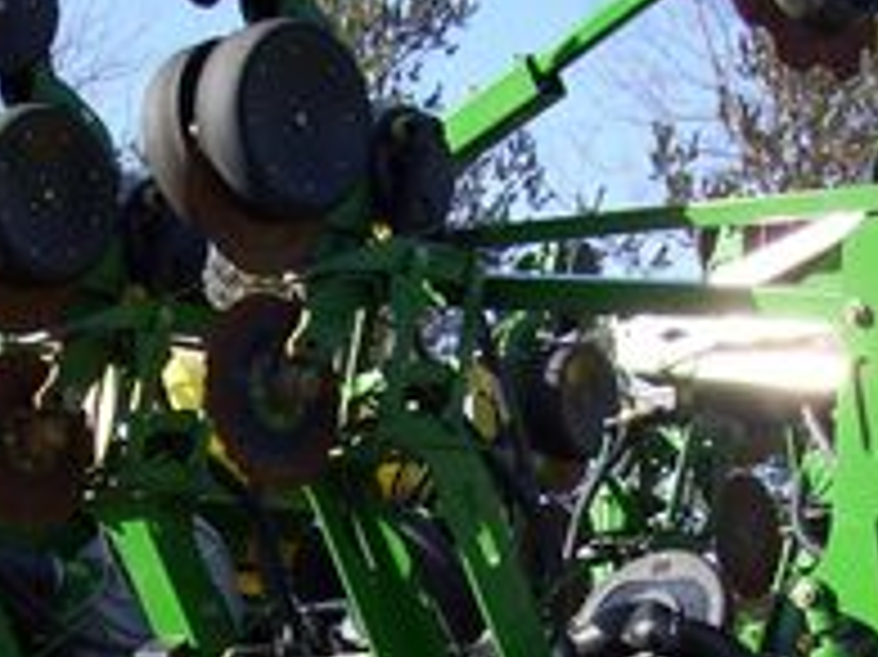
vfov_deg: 15.0
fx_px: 2408
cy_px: 792
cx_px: 464
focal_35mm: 95
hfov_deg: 20.7
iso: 80
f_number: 2.9
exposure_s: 1/500
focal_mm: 5.7
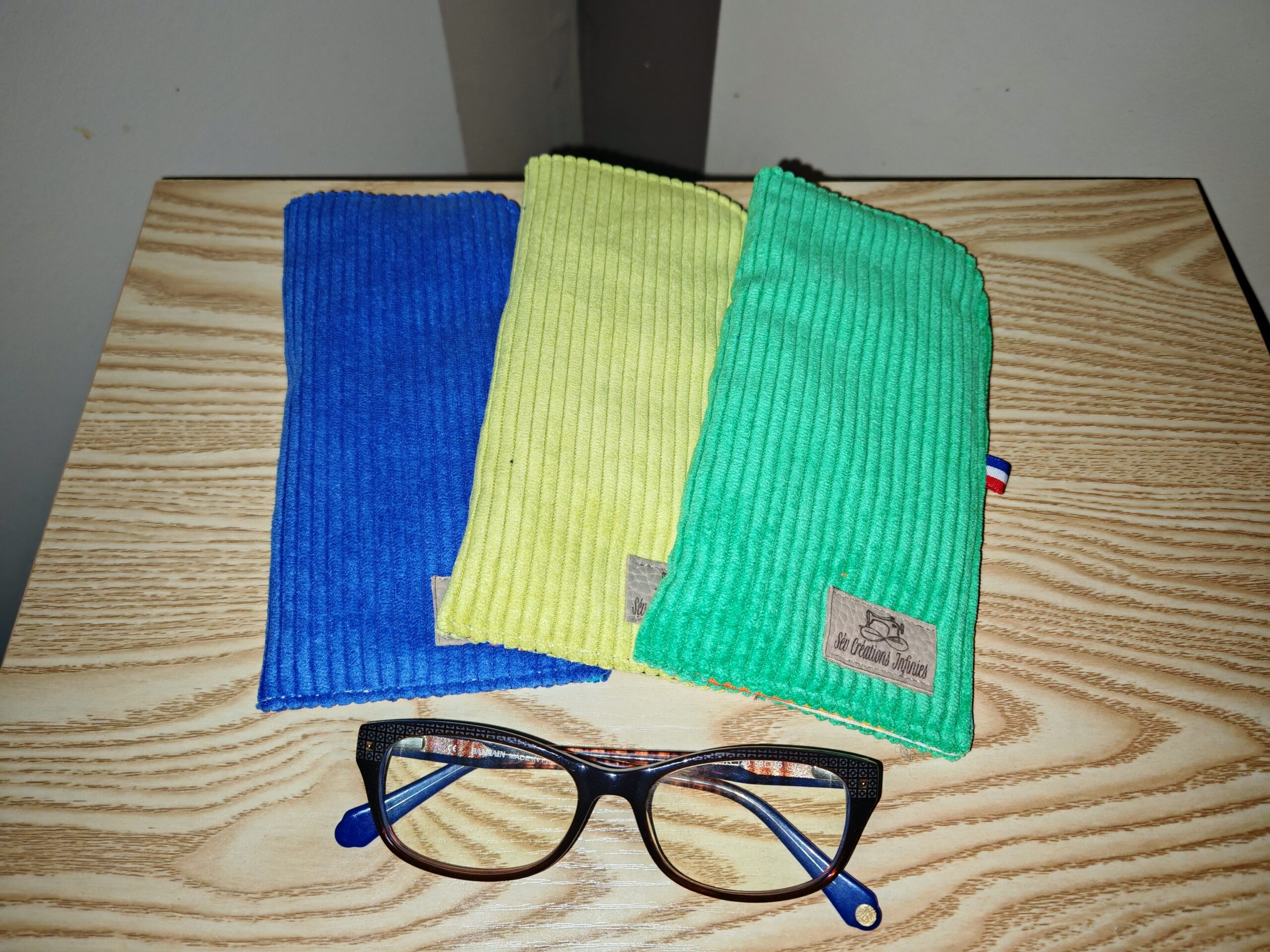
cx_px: 635
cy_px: 476
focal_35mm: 27
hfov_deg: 65.3
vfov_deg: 51.4
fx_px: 991
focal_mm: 6.67
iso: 400
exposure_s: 1/50
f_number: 1.9
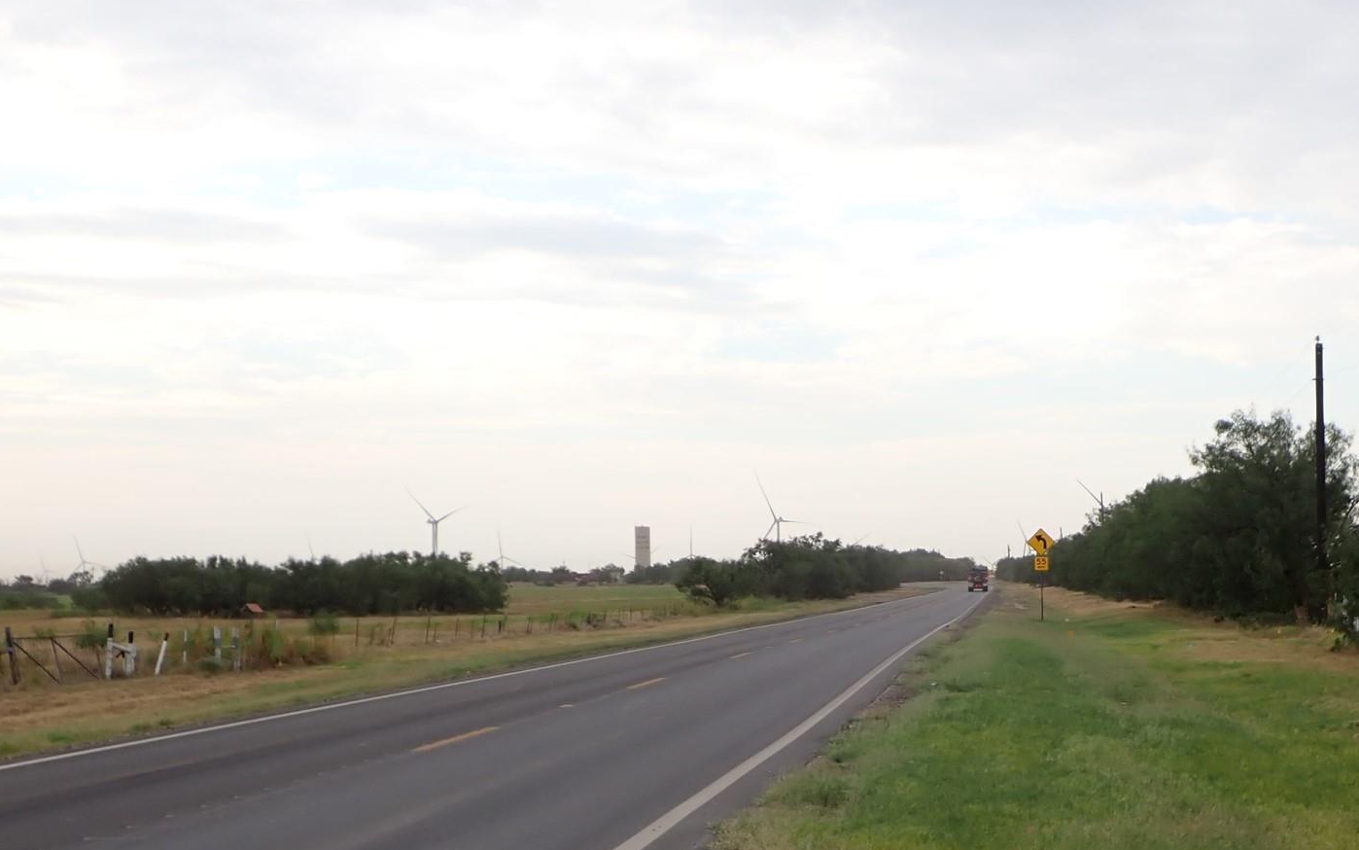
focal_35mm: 59
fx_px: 2185
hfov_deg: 34.2
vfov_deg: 21.7
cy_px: 678
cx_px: 898
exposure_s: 1/160
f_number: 3.5
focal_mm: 6.83
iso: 100
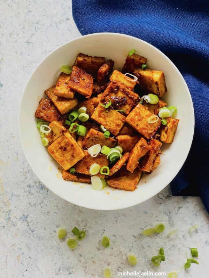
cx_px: 104
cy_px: 139
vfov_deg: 36.8
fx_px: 419
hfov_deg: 28.0
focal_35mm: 52
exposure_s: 1/99
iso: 200
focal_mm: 6
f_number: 2
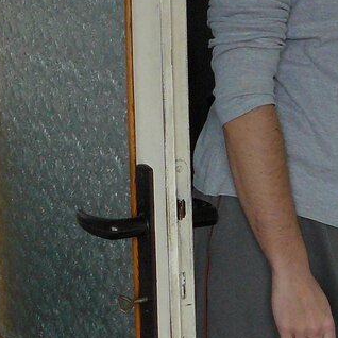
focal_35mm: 120
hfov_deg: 14.2
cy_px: 63
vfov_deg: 14.4
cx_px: 367
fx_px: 1326
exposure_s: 1/30
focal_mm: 6
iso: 200
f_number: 2.8
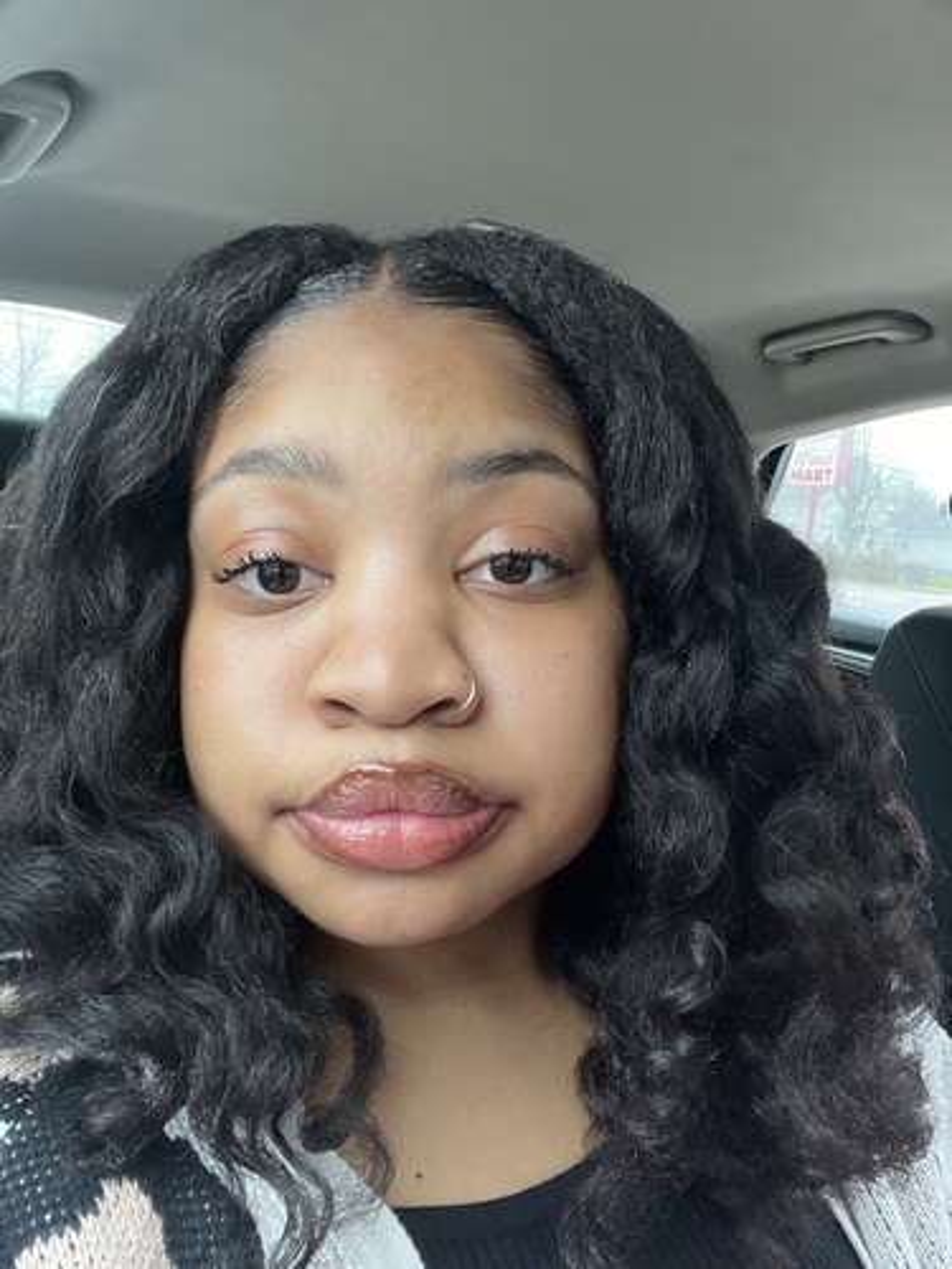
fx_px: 1100
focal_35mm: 30
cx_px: 476
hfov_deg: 46.8
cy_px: 634
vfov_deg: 60.0
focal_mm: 2.71
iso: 100
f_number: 2.2
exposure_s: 1/116
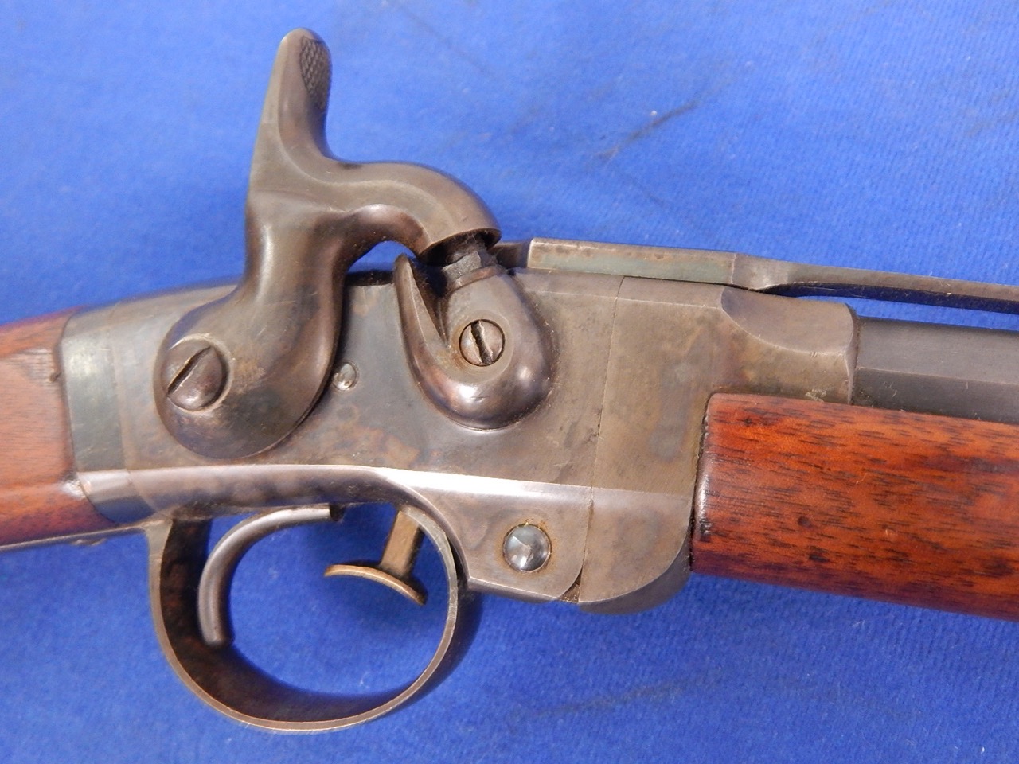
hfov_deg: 58.4
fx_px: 913
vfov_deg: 45.4
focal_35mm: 31
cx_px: 510
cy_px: 382
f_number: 3.2
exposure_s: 1/8
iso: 450
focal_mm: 5.6
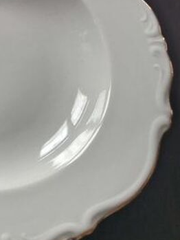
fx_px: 714
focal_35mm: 103
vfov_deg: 16.5
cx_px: -157
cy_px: -167
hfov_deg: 12.9
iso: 25
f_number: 1.8
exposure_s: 1/100
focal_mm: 4
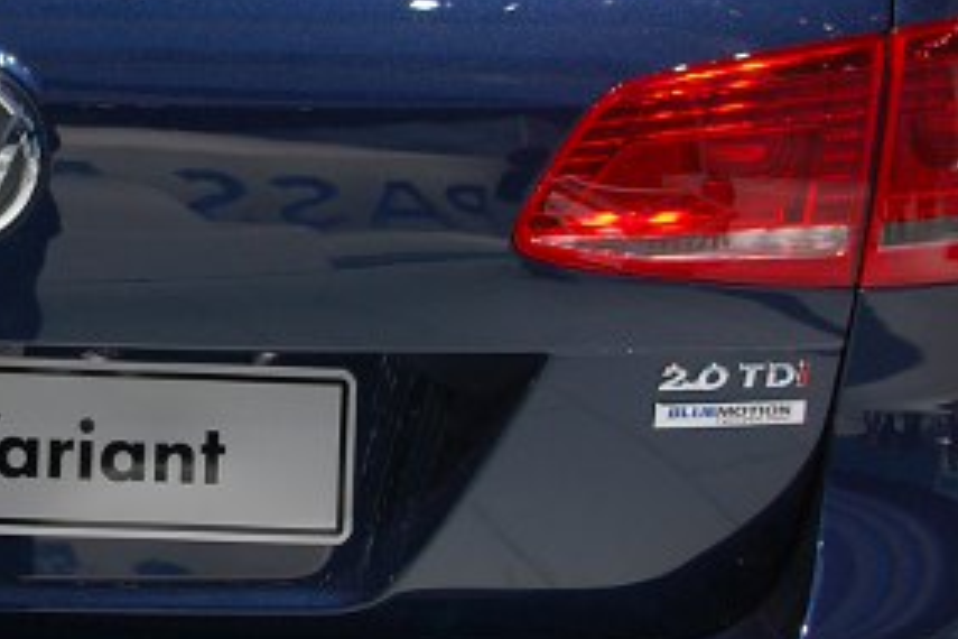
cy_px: 183
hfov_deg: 14.3
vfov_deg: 9.8
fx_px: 3725
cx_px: -91
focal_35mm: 140
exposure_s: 1/125
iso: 250
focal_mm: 26
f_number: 5.6
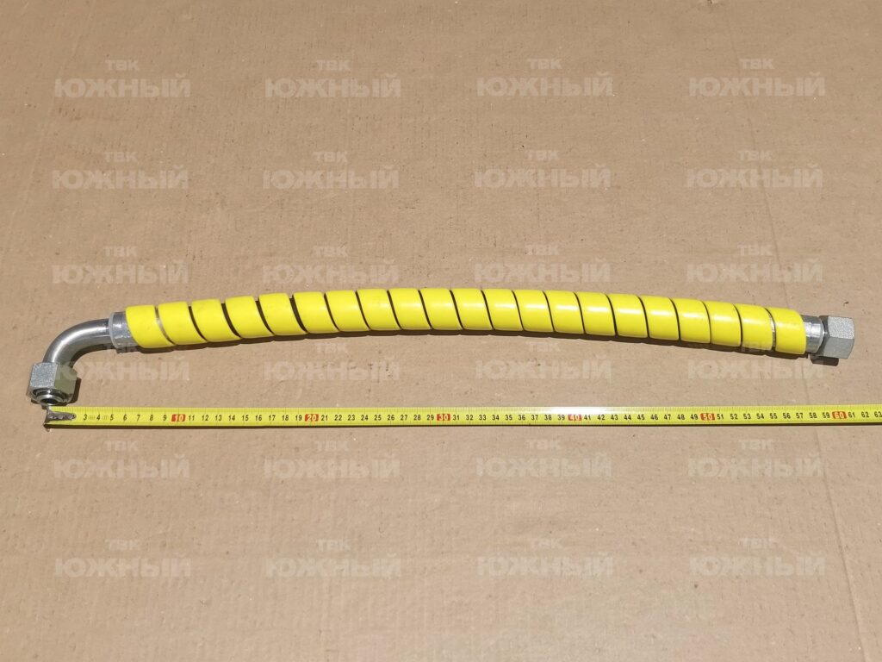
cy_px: 331
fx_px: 662
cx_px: 441
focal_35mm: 26
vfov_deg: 53.1
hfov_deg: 67.3
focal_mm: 4.66
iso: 320
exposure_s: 1/100
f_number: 1.4
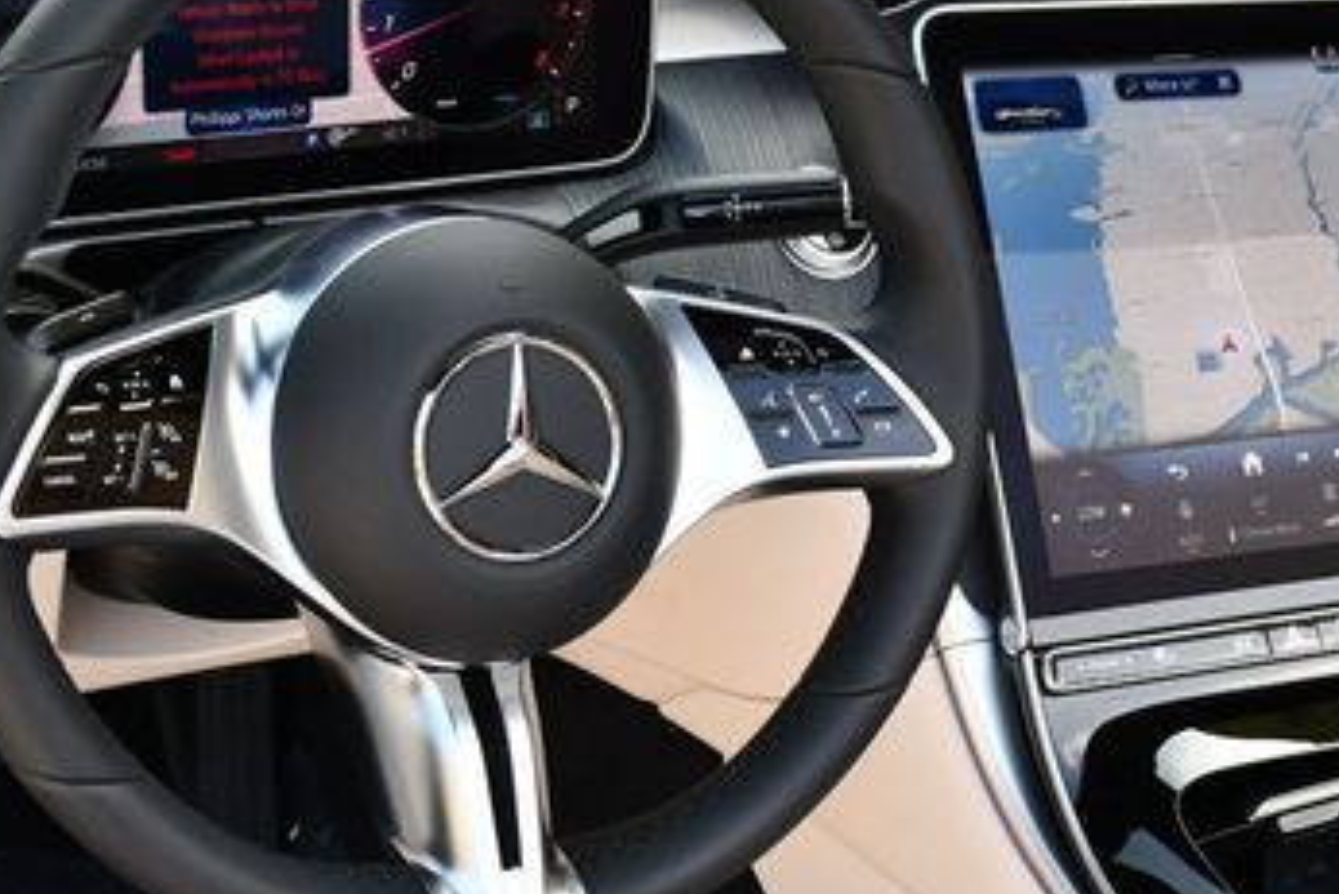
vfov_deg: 18.4
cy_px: 468
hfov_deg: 27.3
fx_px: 2753
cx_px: 689
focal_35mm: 74
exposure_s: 1/250
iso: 400
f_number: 5
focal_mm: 20
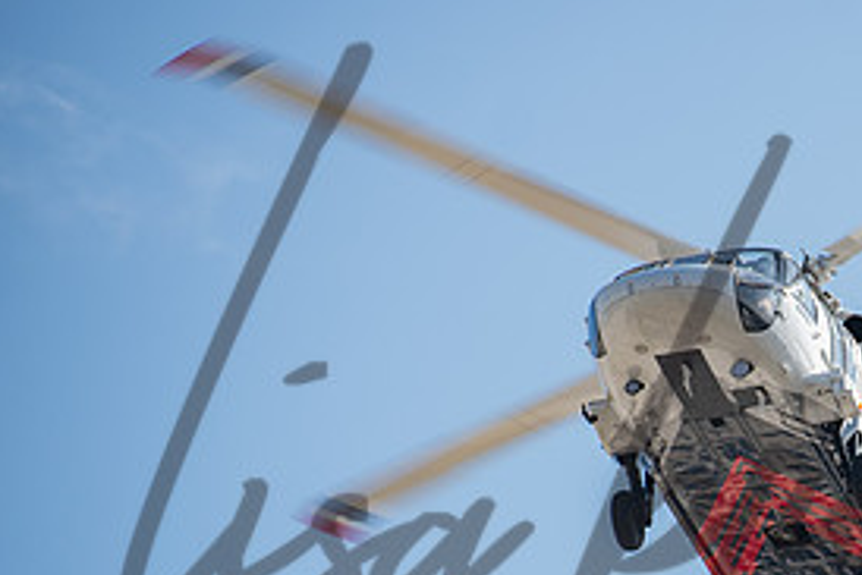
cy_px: 492
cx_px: 821
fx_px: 11403
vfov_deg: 2.9
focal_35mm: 476
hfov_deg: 4.3
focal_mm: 150
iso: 100
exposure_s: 1/320
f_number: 5
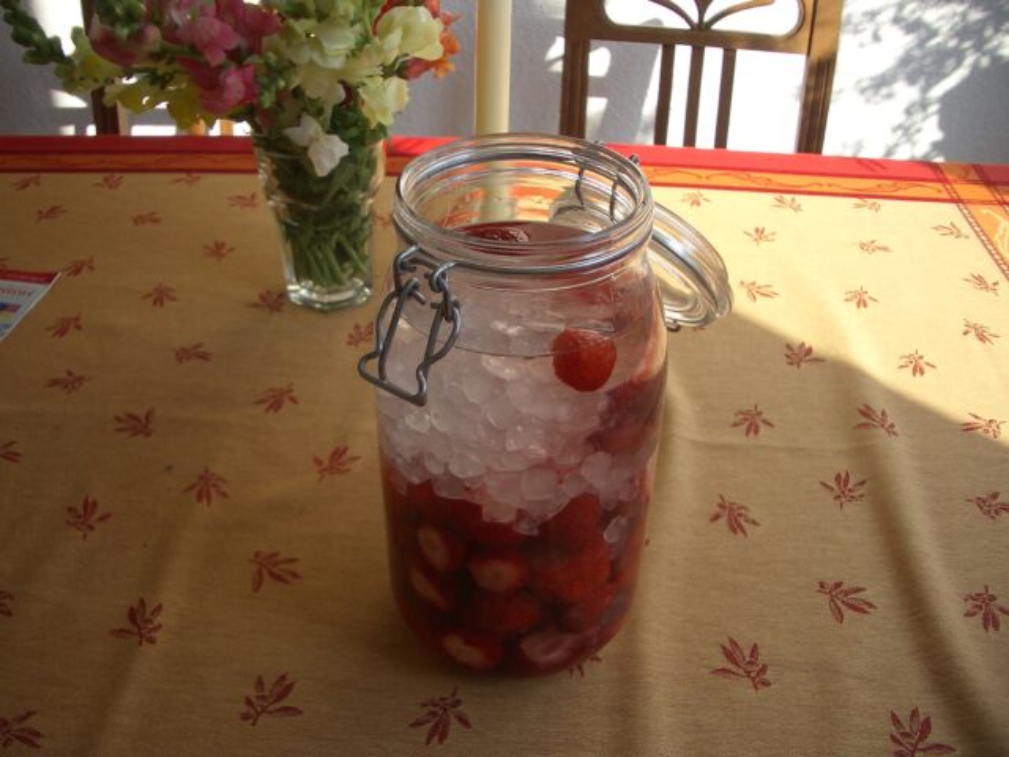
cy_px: 378
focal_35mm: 35
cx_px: 504
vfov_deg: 40.7
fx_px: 1020
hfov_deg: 52.6
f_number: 2.6
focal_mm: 5.8
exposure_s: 1/250
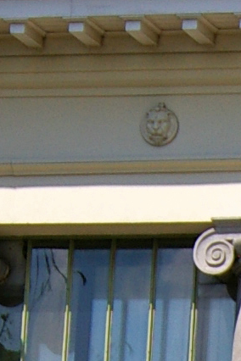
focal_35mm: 667
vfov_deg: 3.0
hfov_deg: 2.0
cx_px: 785
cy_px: 1184
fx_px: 6693
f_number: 9.5
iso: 200
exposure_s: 1/350
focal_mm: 63
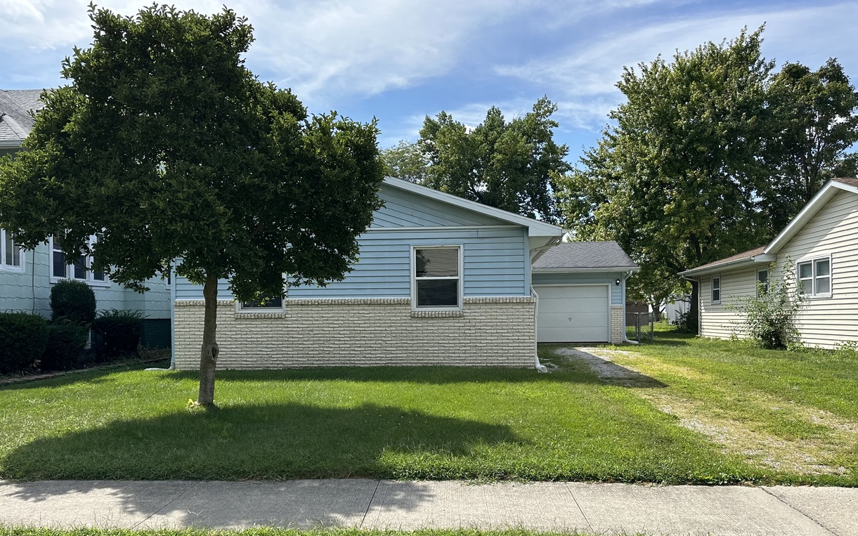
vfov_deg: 41.6
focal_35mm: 30
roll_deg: +0.2
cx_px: 415
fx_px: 701
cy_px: 324
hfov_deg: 62.9
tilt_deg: -0.6
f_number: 1.78
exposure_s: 1/3058
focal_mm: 6.86
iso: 80
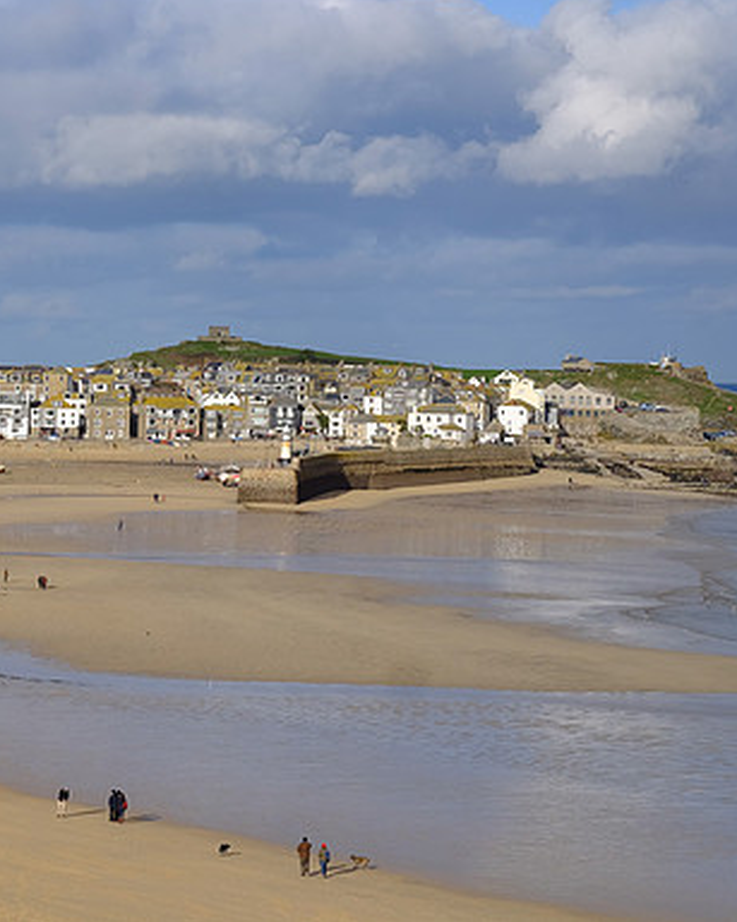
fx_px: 3246
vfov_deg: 16.2
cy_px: 460
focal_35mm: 119
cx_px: 286
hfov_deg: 12.9
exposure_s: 1/1400
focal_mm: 56
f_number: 5.6
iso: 200
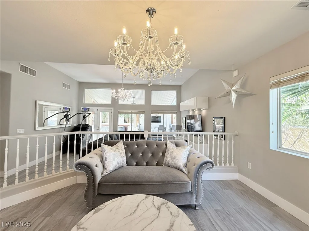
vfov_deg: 85.7
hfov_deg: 102.1
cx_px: 154
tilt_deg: +2.0
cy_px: 116
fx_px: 125
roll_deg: -1.0
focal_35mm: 14
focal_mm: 2.22
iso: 100
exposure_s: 1/120
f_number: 2.2
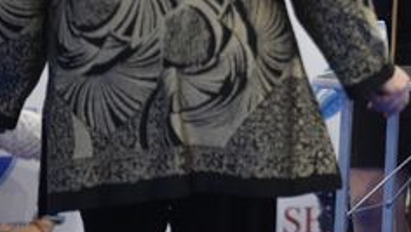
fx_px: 6433
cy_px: -96
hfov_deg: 3.7
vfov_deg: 2.1
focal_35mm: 590
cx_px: 472
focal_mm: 190
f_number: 2.8
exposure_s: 1/160
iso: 2500
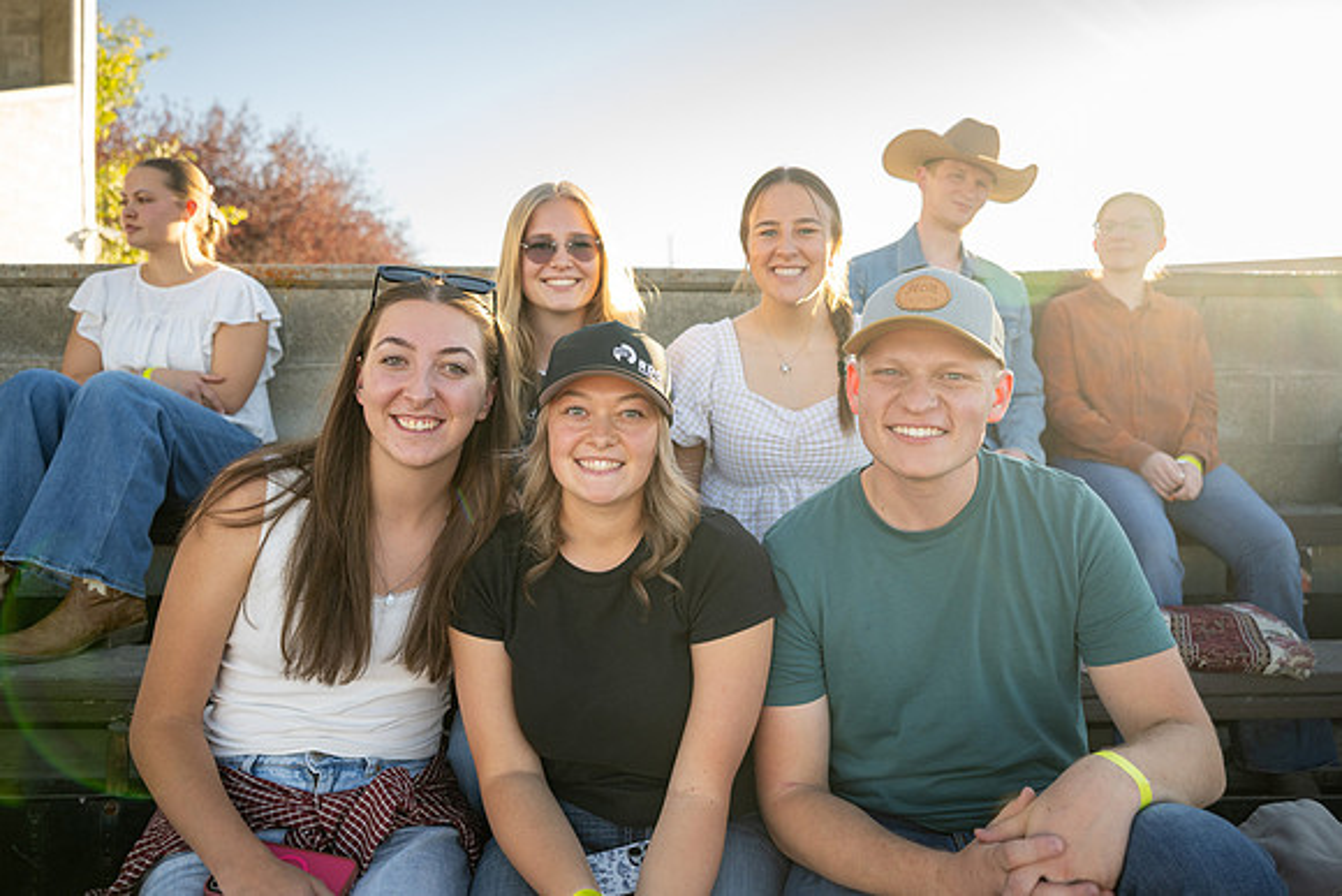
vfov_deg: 50.4
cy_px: 420
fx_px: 952
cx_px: 684
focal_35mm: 26
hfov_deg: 70.4
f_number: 2.8
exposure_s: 1/500
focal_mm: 24
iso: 160
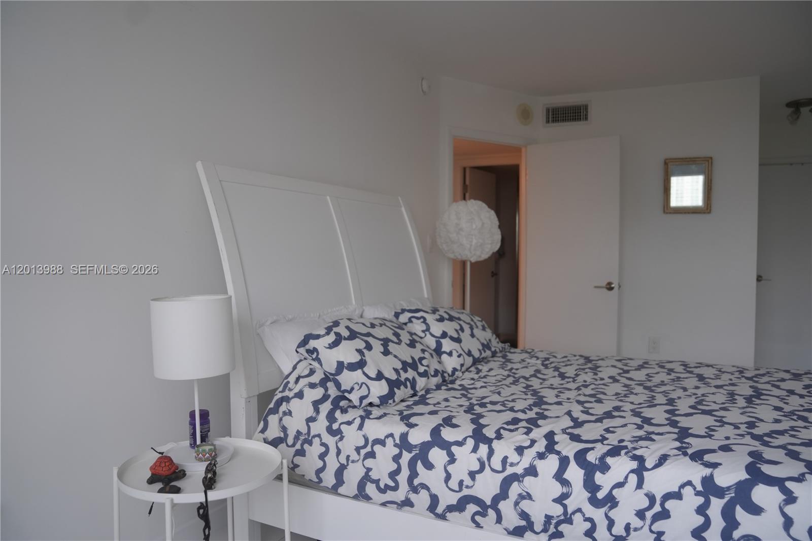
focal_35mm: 24
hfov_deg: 73.8
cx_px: 406
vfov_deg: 53.1
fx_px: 541
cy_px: 270
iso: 400
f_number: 2.8
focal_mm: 24
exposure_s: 1/160
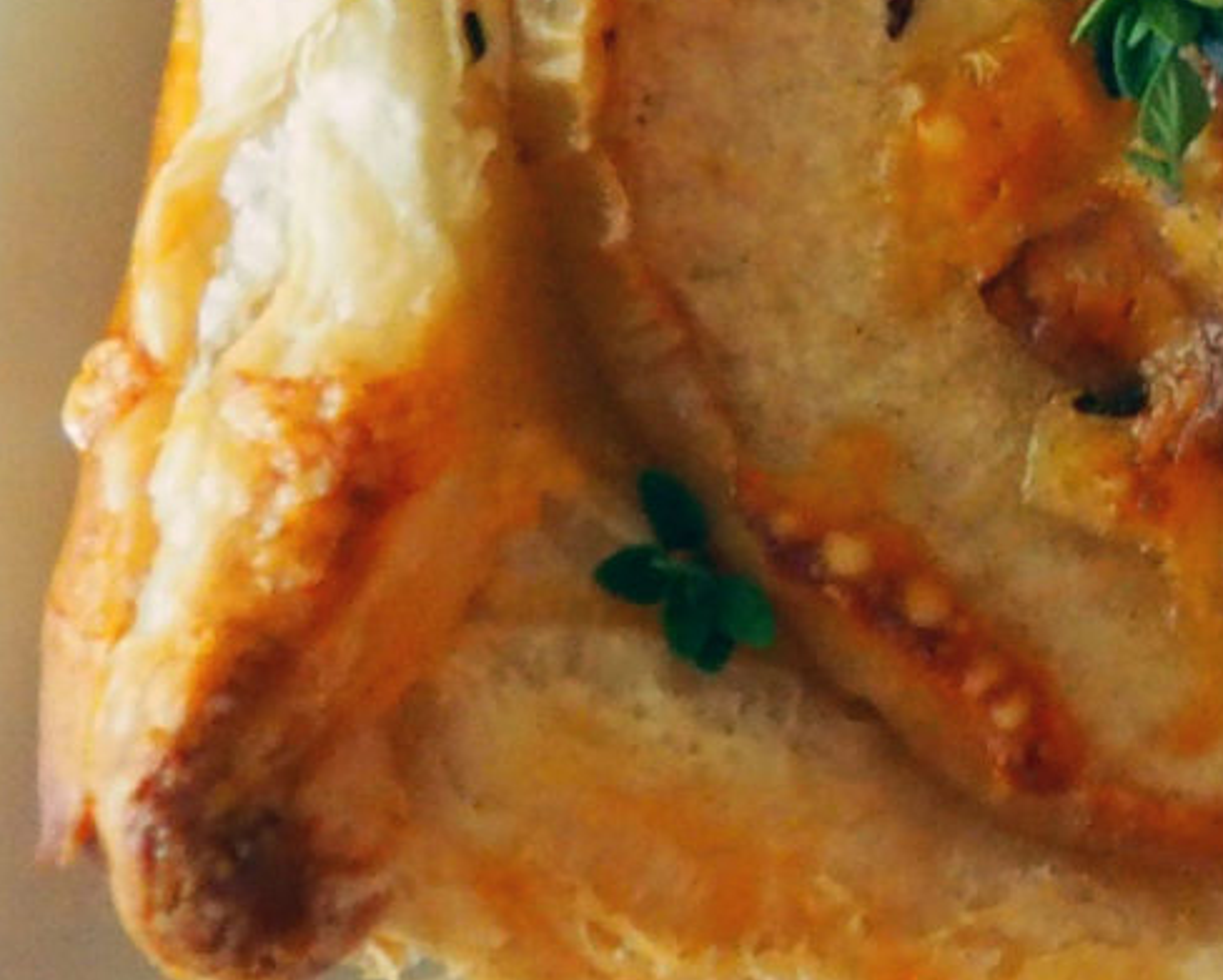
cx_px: 2261
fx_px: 6302
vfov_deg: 8.6
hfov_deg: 10.4
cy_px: -619
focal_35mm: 174
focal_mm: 17
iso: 1600
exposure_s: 1/13
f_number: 3.7
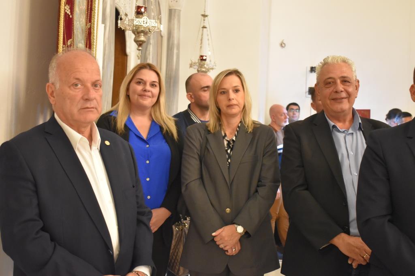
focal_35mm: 46
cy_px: 138
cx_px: 208
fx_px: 536
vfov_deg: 29.0
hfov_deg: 42.3
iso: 3200
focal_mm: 31
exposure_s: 1/30
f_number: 4.2
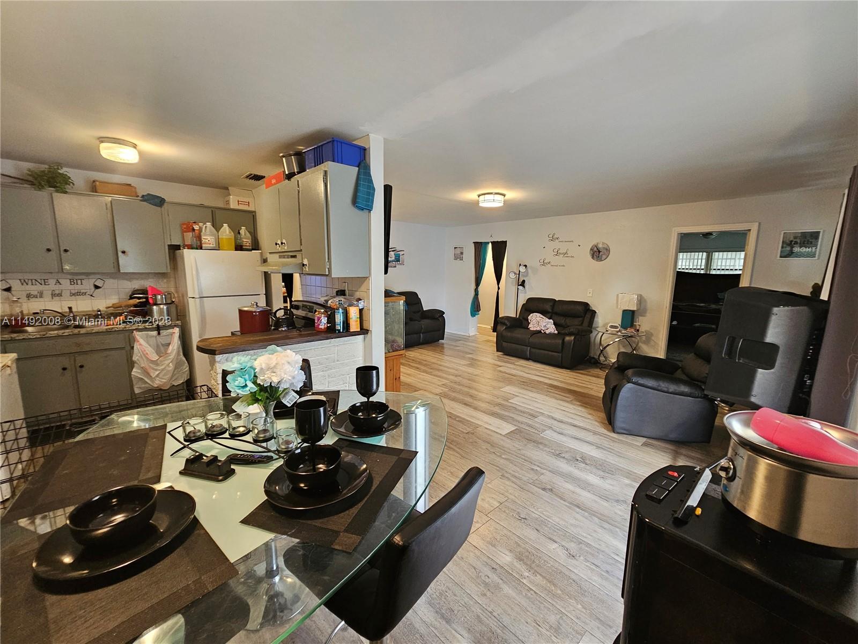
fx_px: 322
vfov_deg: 89.9
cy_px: 322
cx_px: 429
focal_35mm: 13
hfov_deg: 106.2
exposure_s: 1/30
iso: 320
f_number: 2.2
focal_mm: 2.2
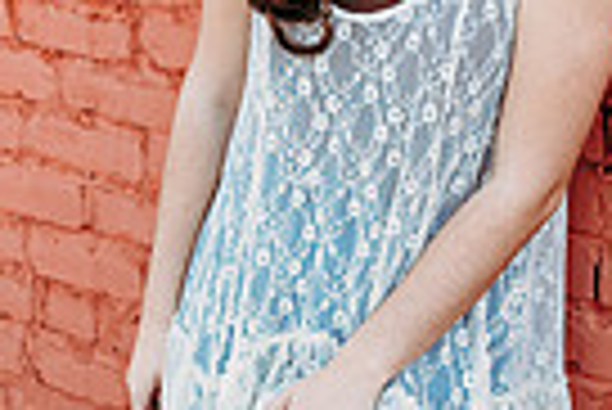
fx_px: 1736
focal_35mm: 102
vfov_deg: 13.3
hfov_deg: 19.9
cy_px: -2
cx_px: 428
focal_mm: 24
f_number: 2.2
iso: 100
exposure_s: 1/400
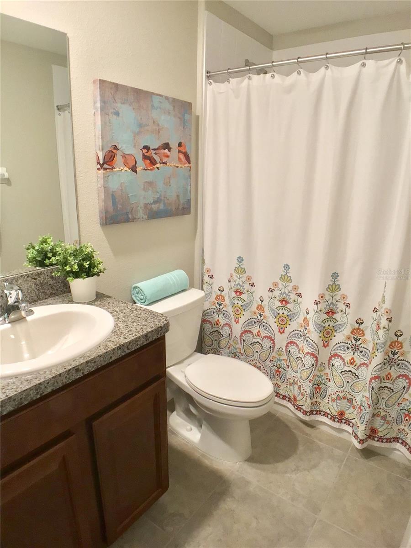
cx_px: 206
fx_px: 491
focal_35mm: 31
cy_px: 274
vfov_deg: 58.4
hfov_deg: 45.4
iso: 200
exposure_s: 1/30
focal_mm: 3.3
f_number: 2.4
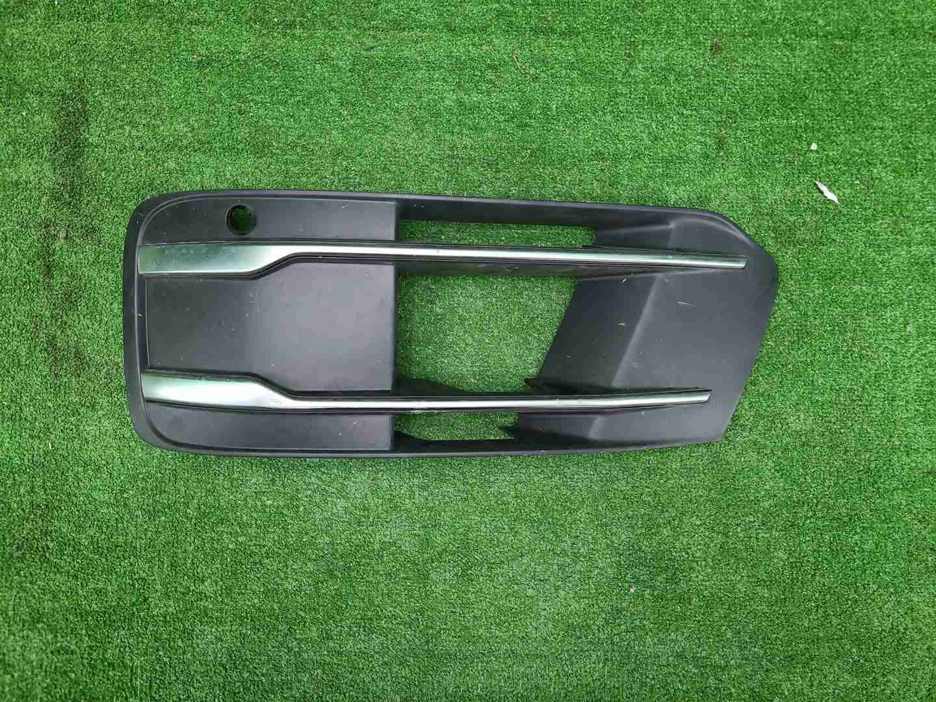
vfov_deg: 53.1
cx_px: 468
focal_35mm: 26
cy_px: 351
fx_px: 703
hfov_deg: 67.3
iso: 222
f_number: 1.8
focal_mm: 5.4
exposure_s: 1/50
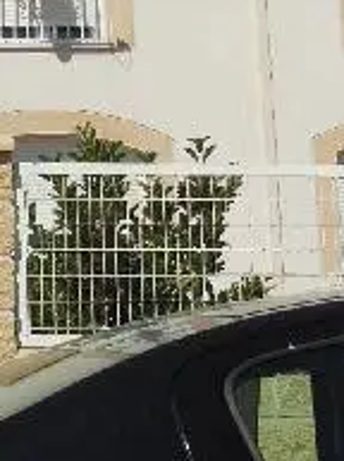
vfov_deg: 17.4
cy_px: 234
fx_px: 1502
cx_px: -115
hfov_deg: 12.6
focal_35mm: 113
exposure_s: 1/500
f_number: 7.8
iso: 125
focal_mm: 6
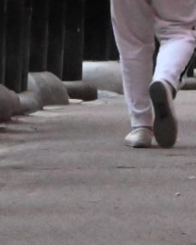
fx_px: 2958
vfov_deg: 4.6
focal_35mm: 408
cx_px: 218
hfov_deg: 3.8
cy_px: -426
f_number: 6.3
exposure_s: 1/50
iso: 12800
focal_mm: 50
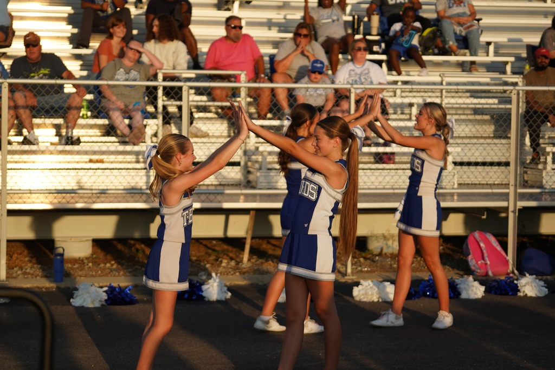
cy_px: 185
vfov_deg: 14.7
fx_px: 1434
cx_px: 278
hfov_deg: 21.9
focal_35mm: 93
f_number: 4
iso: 200
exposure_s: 1/1600
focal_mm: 93
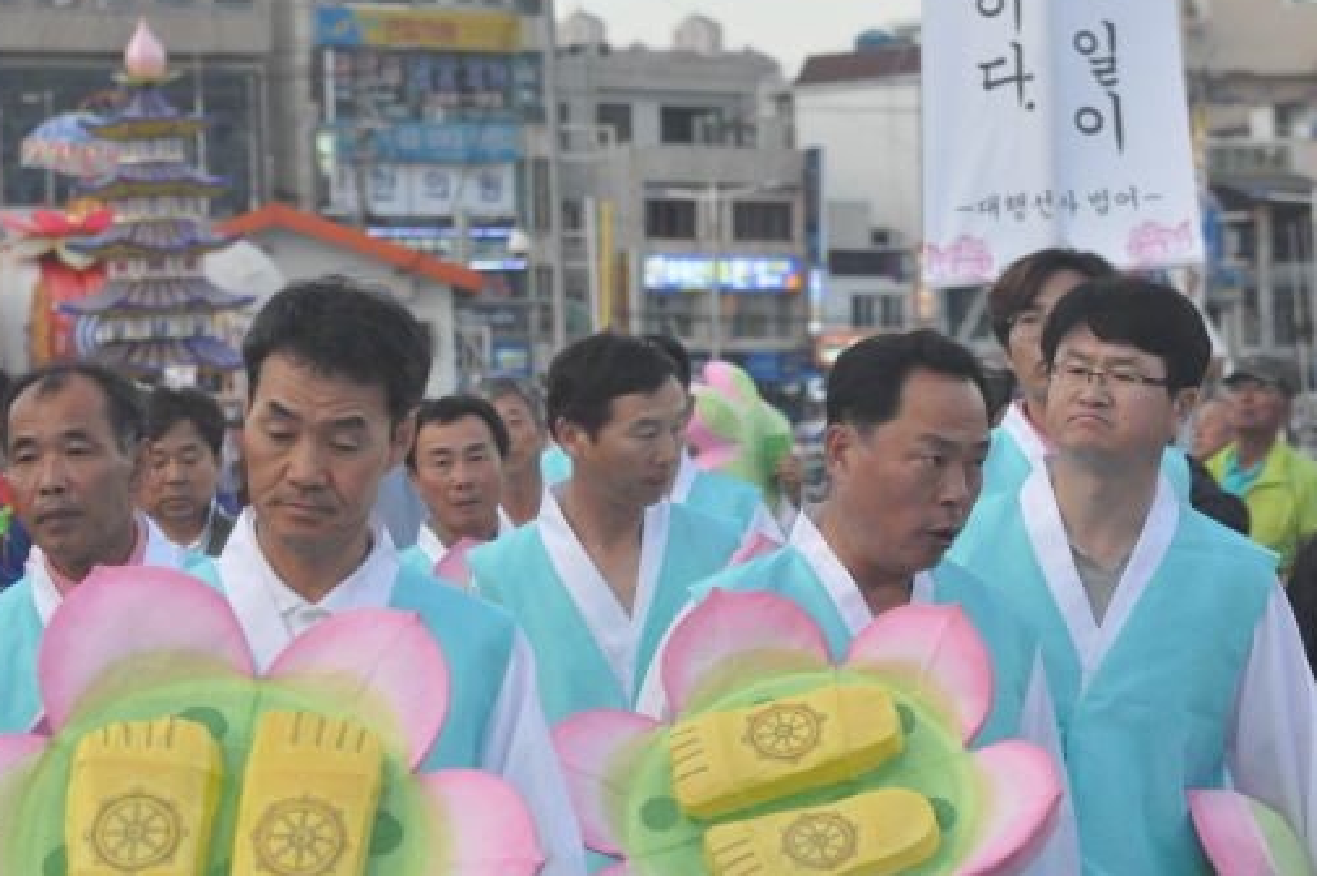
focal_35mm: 133
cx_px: 629
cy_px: 473
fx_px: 4862
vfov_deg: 10.3
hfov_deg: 15.4
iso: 2500
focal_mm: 70
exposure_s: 1/640
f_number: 5.6
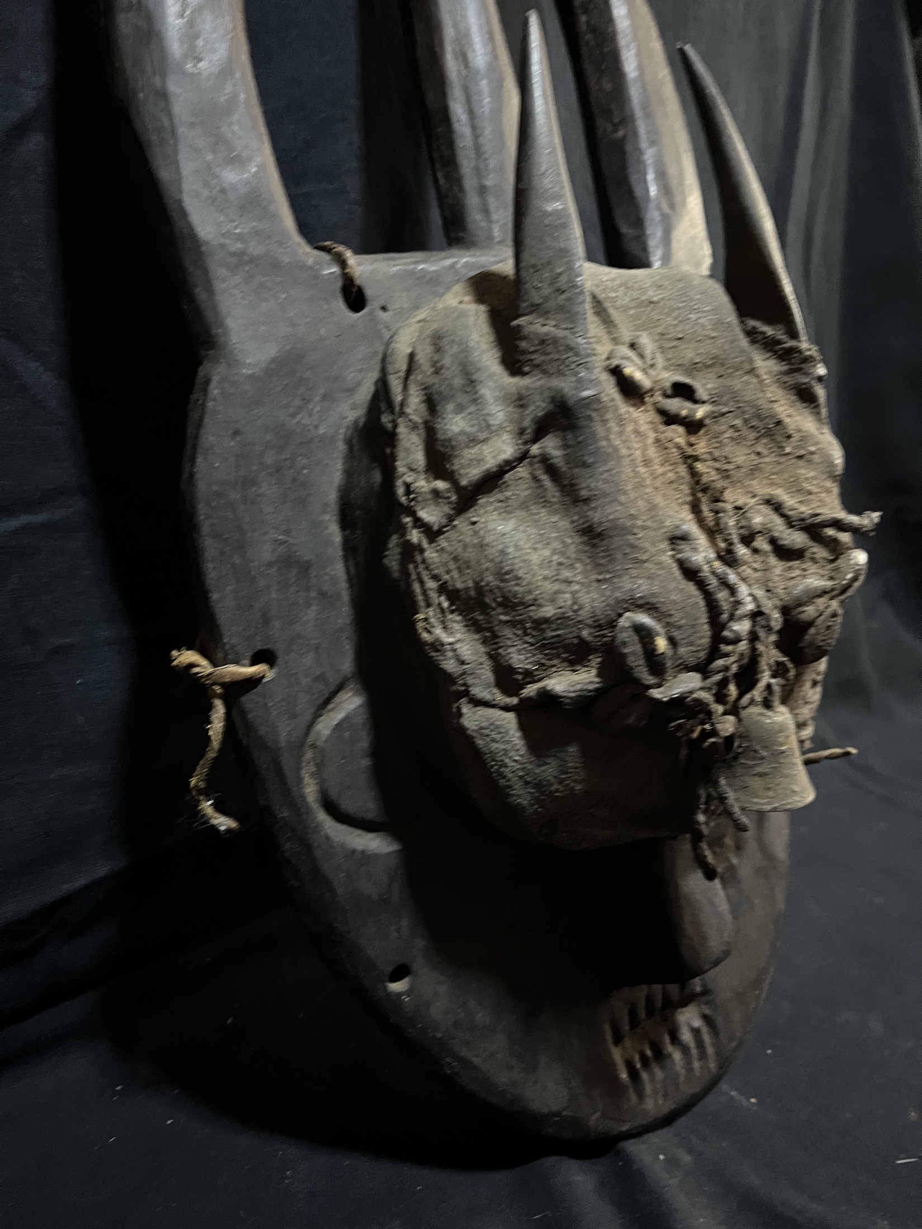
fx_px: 923
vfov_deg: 67.3
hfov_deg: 53.1
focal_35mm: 26
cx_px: 461
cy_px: 614
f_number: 1.6
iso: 1000
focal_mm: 5.1
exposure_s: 1/15
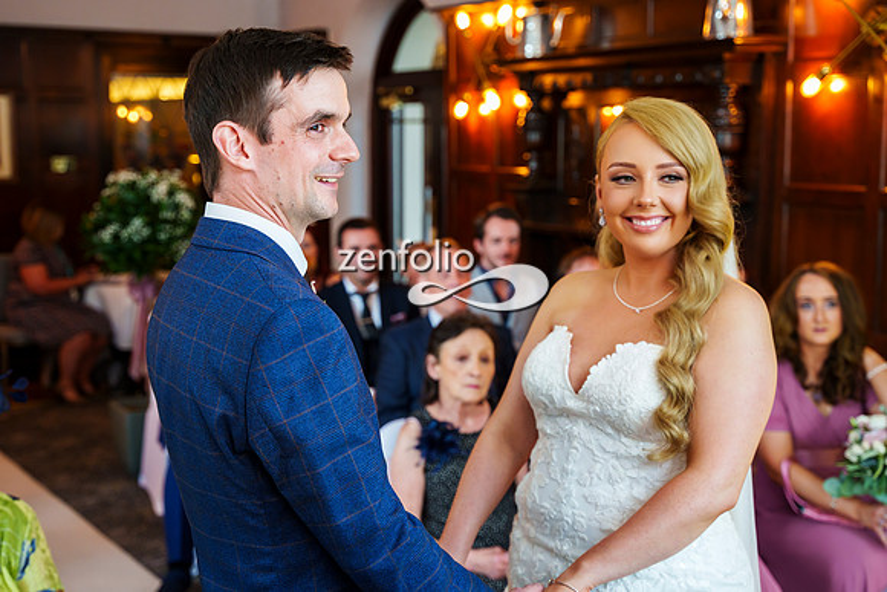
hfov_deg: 37.8
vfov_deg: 25.8
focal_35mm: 53
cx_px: 422
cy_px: 309
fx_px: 1294
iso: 1600
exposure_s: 1/125
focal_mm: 50
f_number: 3.5
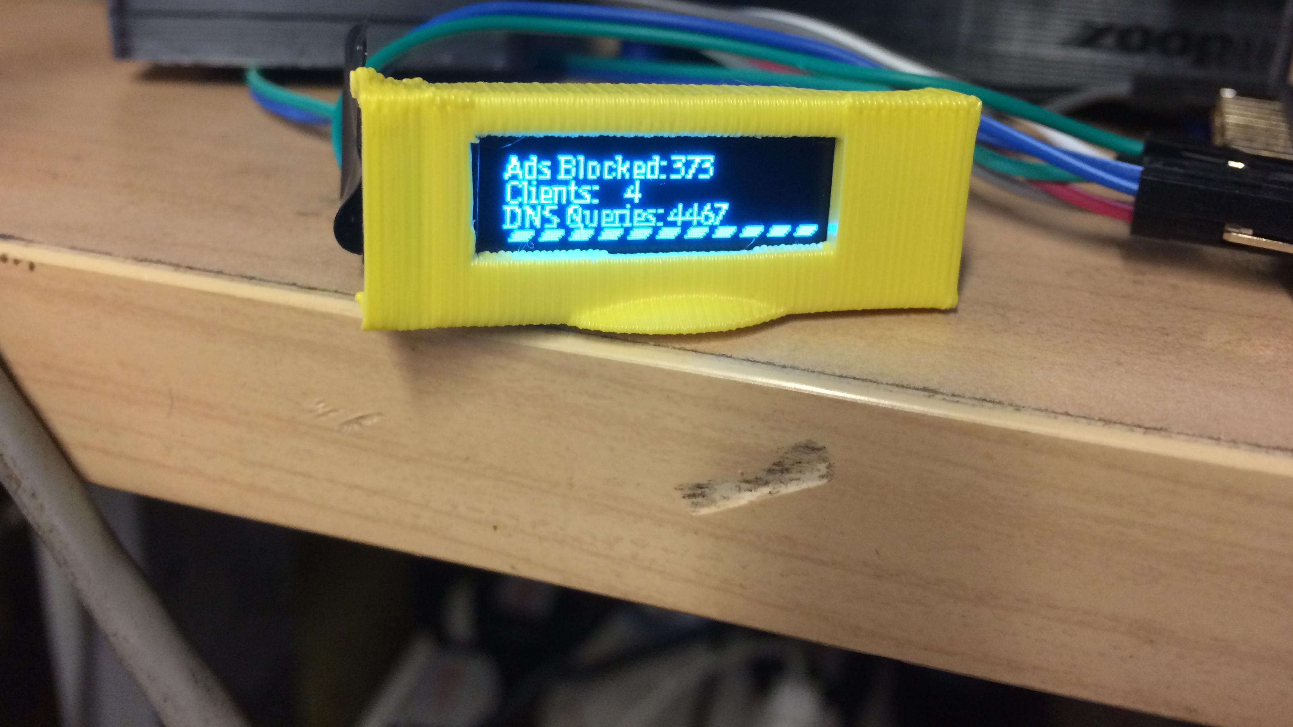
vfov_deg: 36.3
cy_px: 240
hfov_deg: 61.0
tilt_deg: -20.9
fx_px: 1097
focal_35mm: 32
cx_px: 649
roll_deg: -2.3
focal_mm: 4.15
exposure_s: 1/33
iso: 250
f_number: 2.2
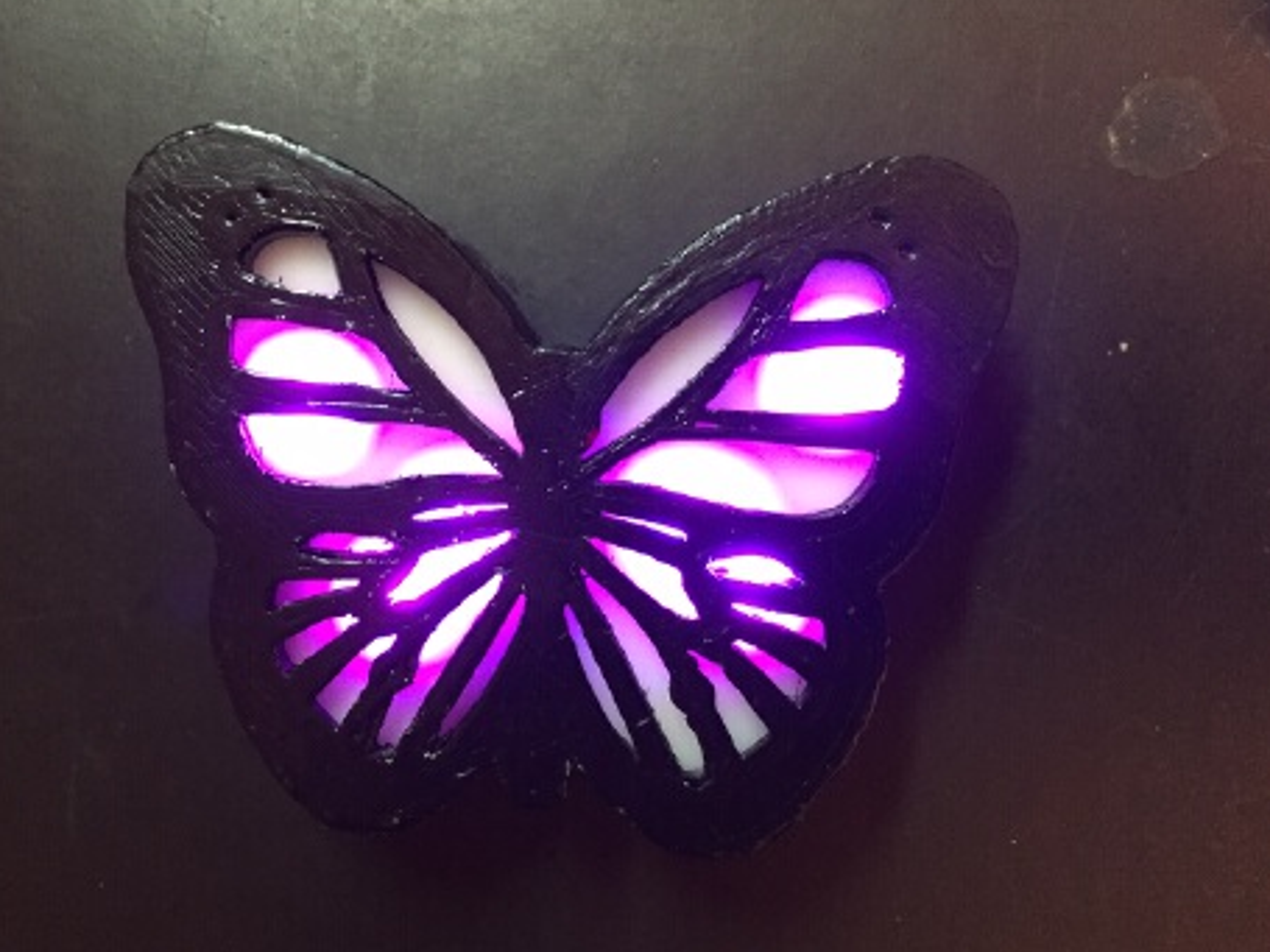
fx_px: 1247
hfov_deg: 53.7
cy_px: 489
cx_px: 537
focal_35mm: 34
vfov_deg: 41.8
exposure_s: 1/30
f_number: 2.2
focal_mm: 4.15
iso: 250
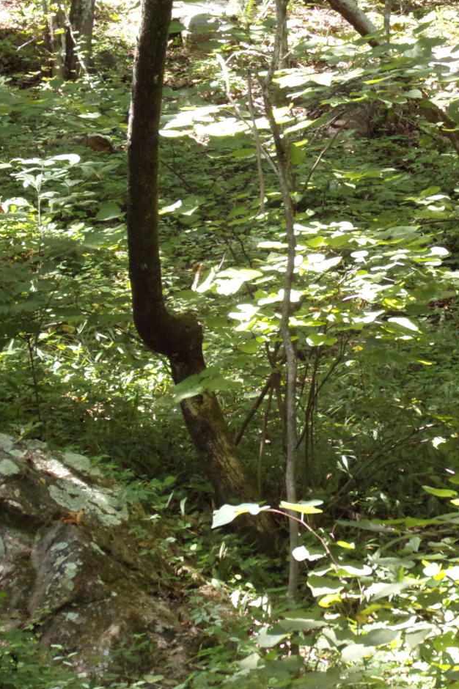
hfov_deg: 10.1
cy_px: 339
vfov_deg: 15.1
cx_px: 252
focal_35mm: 136
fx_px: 2603
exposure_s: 1/40
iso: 200
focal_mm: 16.2
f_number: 5
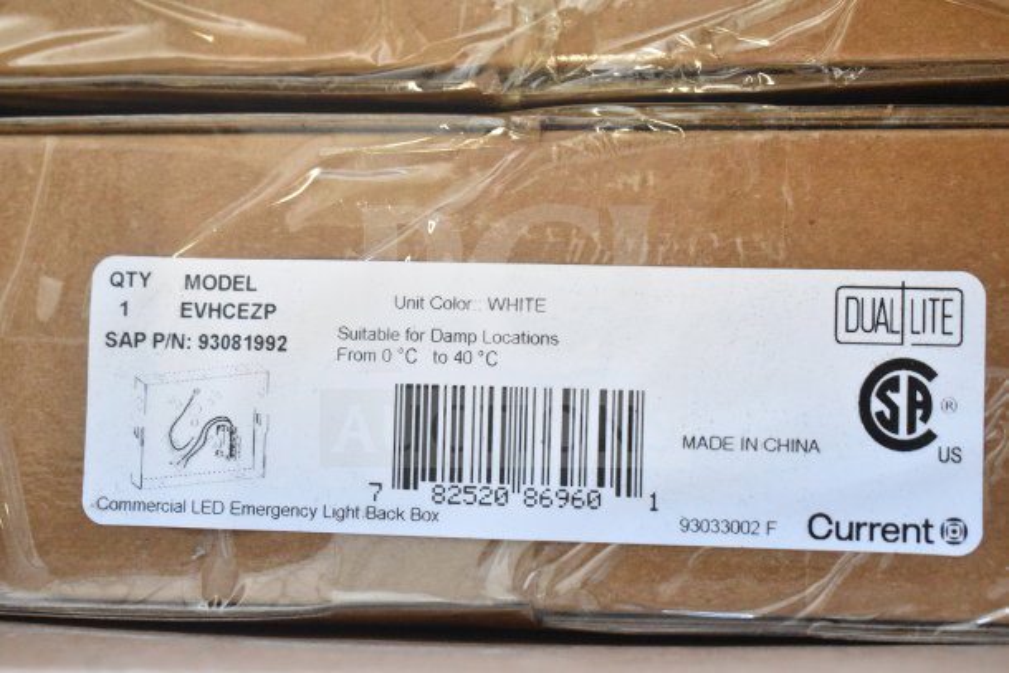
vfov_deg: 18.9
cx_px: 504
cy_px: 336
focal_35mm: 72
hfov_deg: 28.1
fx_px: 2018
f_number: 7.1
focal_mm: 48
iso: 6400
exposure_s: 1/200
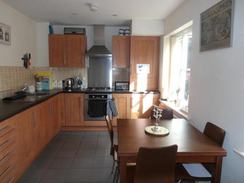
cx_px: 122
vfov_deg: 56.8
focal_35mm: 24
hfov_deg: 71.6
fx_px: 169
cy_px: 92
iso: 100
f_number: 4.1
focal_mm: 4.3
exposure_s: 1/30
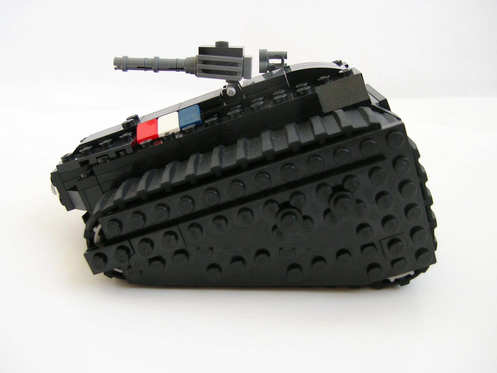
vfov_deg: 38.7
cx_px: 249
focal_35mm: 37
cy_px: 190
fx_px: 531
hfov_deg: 50.1
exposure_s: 1/10.5
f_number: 2.7
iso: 50
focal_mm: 6
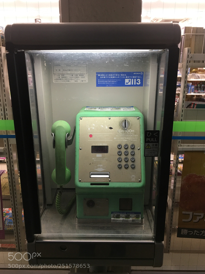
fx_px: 237
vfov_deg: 60.0
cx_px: 103
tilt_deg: -15.3
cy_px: 138
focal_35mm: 30
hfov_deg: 46.8
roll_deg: -0.2
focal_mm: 4.15
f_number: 2.2
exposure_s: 1/30
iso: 80
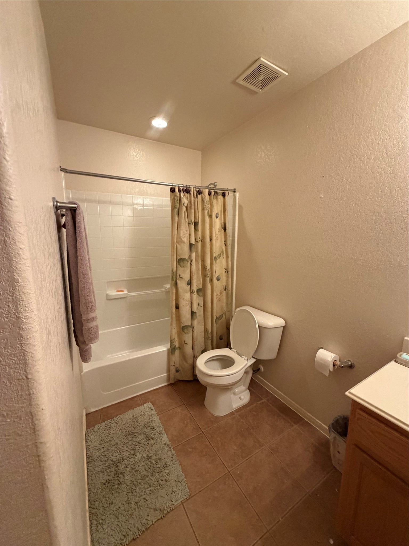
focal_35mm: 14
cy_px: 273
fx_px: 221
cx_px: 204
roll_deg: -0.9
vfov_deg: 102.1
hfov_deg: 85.7
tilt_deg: -10.7
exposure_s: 1/60
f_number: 2.2
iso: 500
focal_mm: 2.22
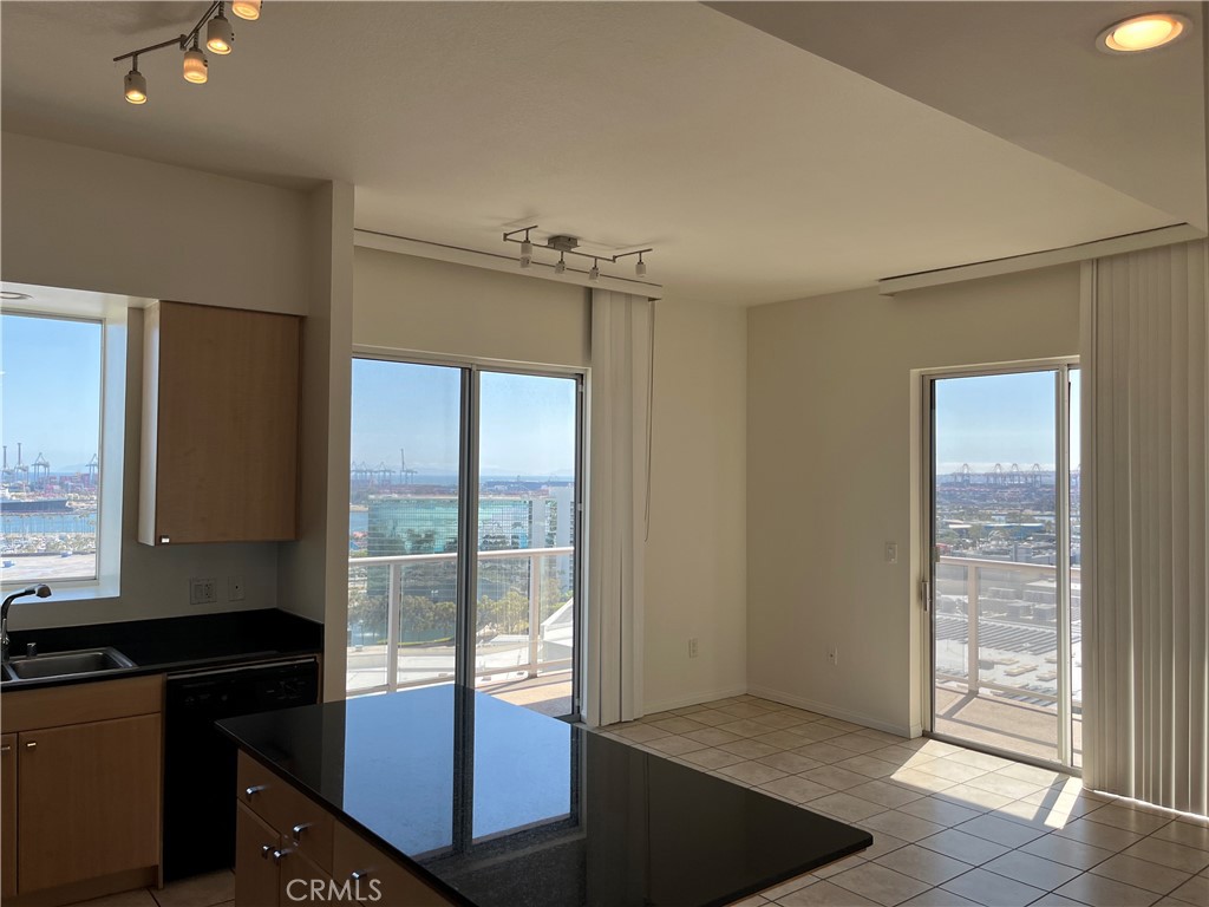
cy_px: 454
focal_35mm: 26
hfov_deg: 67.3
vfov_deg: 53.1
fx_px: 908
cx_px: 604
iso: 50
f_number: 1.6
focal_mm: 5.1
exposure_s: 1/746
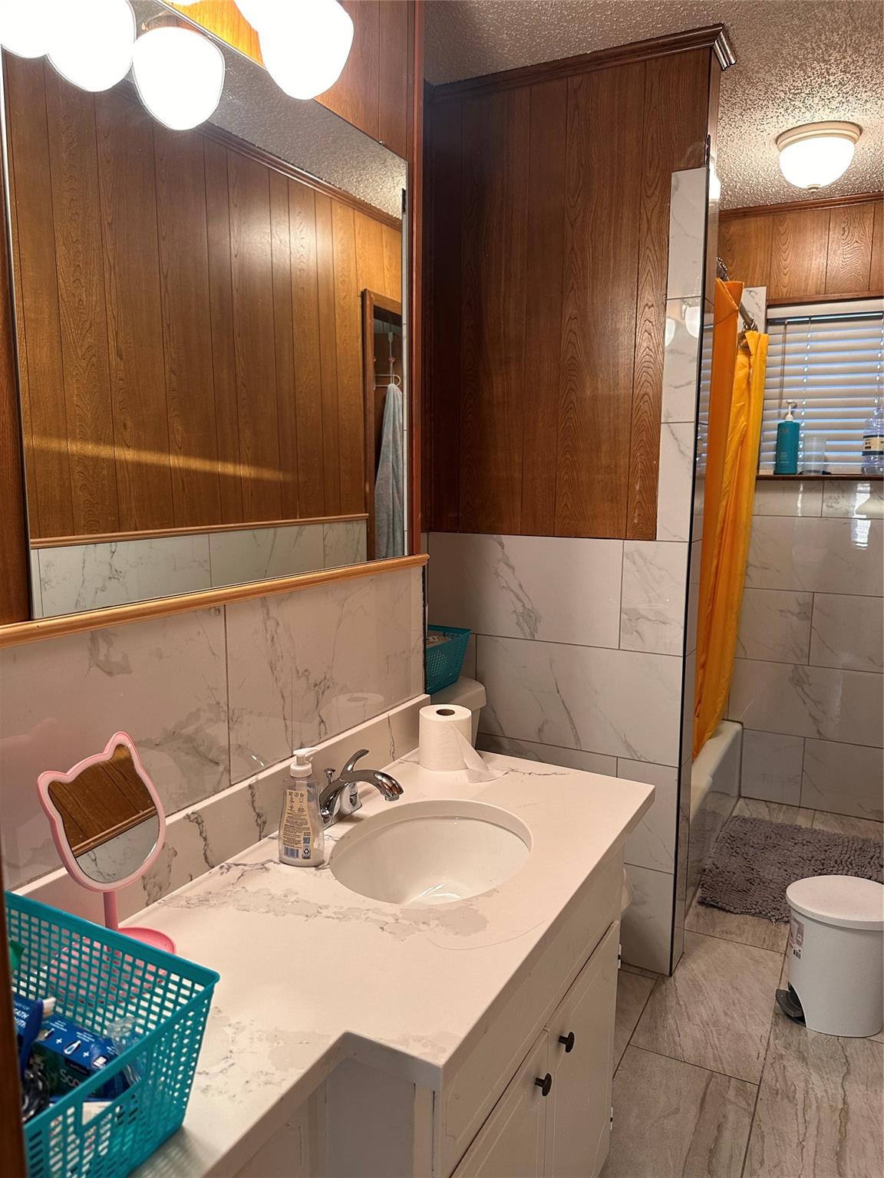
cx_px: 442
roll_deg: -1.1
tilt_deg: -6.1
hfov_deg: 56.8
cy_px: 589
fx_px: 817
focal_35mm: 24
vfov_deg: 71.6
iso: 160
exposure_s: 1/60
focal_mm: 6.86
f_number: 1.78
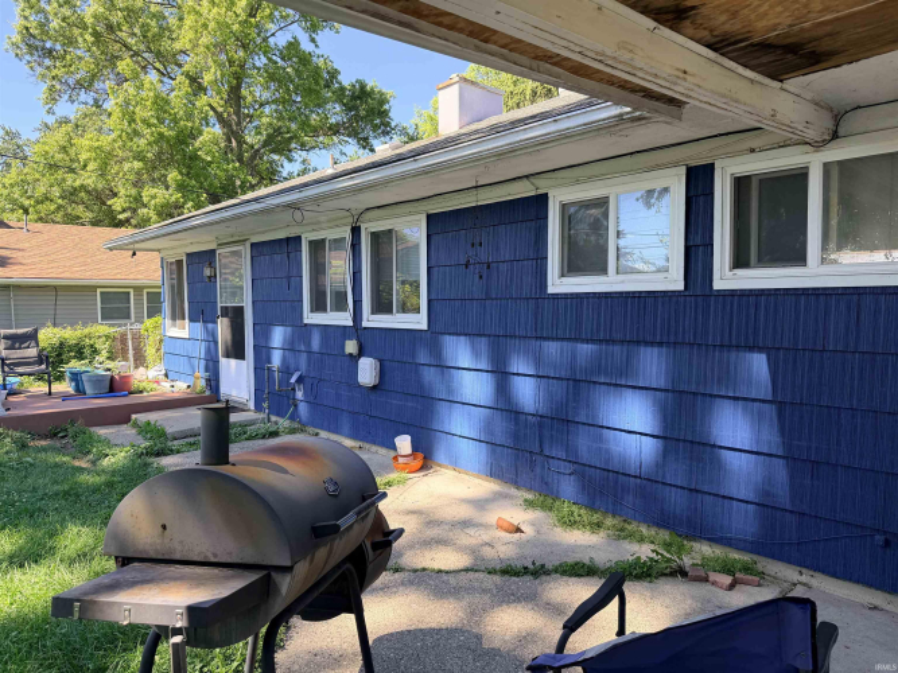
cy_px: 336
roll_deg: +1.1
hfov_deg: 71.6
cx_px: 449
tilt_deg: -2.1
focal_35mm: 24
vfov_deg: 56.8
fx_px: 622
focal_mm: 6.76
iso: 100
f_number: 1.78
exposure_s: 1/735
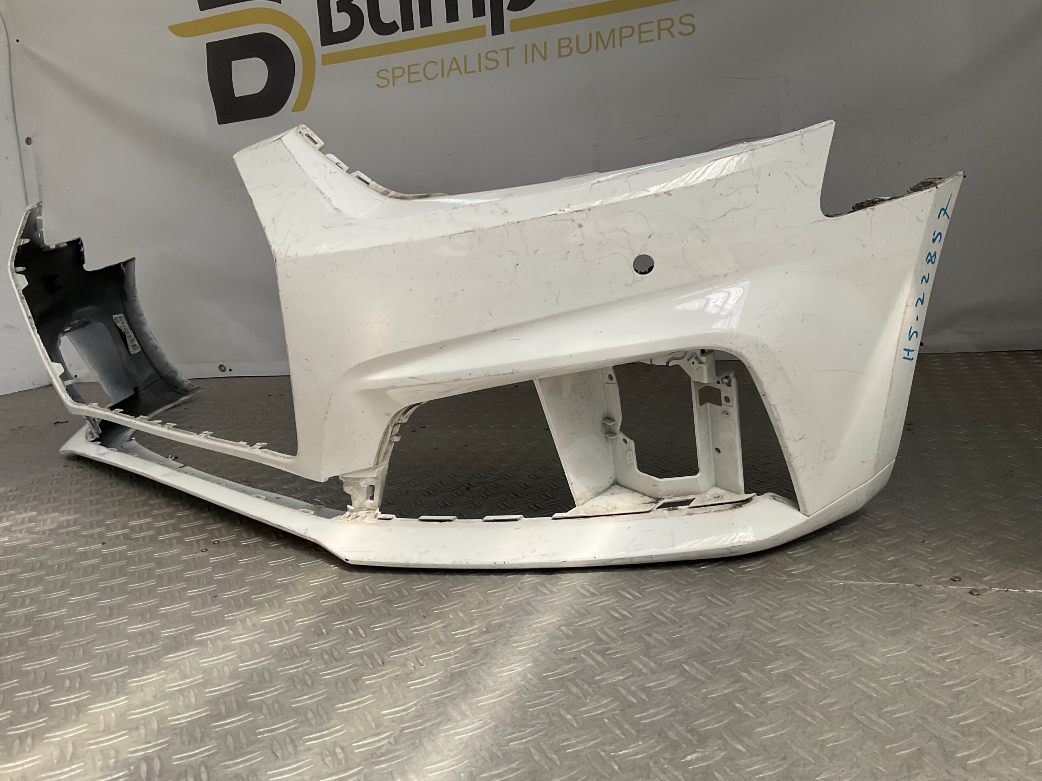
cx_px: 521
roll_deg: +5.4
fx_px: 873
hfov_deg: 61.7
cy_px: 390
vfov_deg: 48.2
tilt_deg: -12.1
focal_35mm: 29
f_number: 1.8
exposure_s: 1/1055
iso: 16
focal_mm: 3
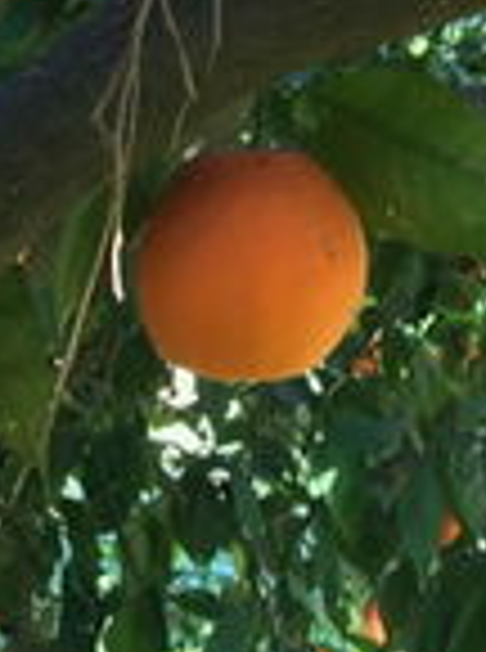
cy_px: -396
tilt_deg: +10.3
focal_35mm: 124
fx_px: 2332
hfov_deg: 11.4
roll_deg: +2.1
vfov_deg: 14.6
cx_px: 738
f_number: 1.8
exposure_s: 1/50
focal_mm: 3.99
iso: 25
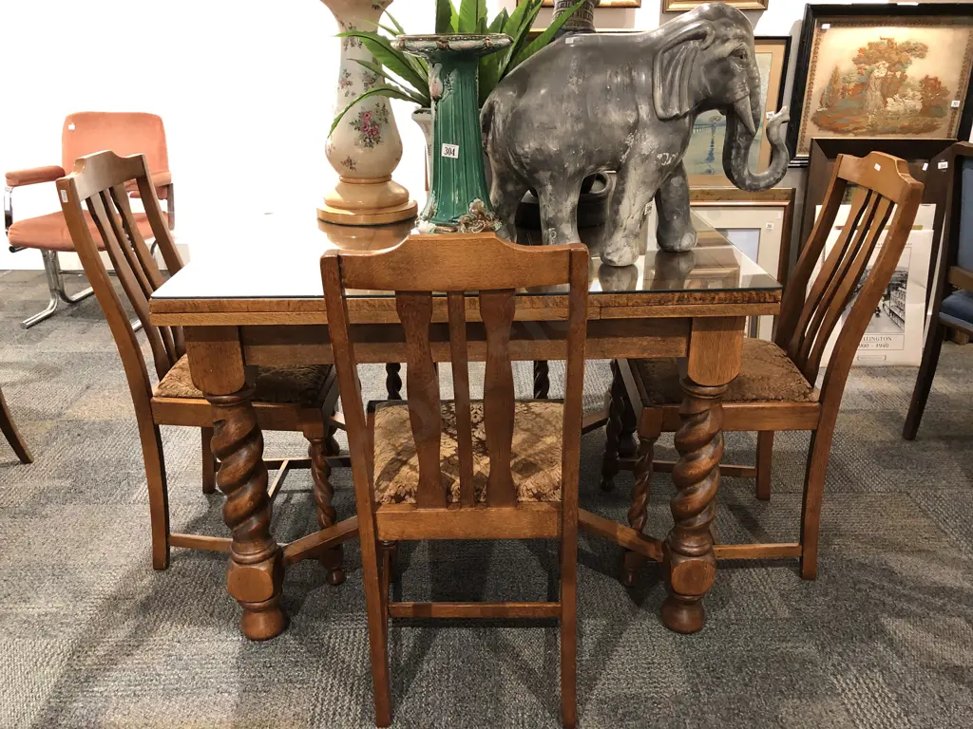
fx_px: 787
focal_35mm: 28
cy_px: 364
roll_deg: +0.4
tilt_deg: -23.5
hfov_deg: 63.4
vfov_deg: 49.7
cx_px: 486
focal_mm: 3.99
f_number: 1.8
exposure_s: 1/17
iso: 100
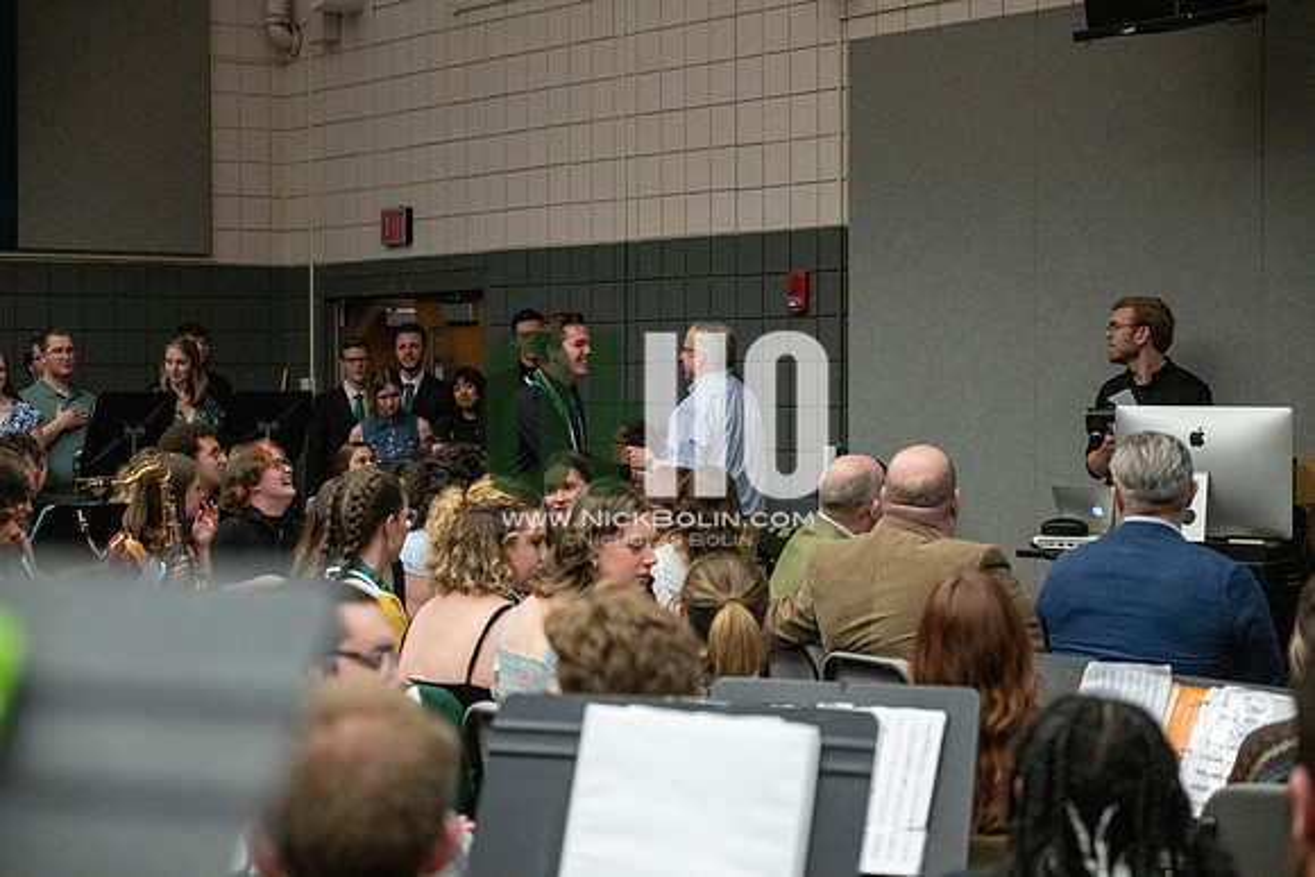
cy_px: 438
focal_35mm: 70
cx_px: 658
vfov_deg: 19.5
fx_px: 2557
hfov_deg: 28.8
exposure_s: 1/500
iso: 10000
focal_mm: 70
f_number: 4
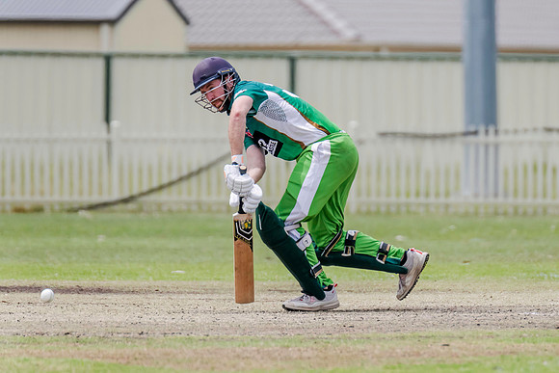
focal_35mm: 788
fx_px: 12232
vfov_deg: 1.7
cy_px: 128
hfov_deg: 2.6
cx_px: 367
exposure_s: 1/2500
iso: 800
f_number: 7.1
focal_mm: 600
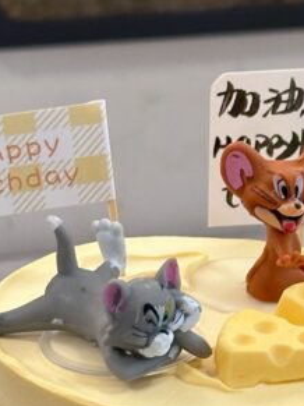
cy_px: 335
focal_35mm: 169
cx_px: 222
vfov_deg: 11.6
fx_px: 1980
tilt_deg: -24.8
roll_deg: -3.9
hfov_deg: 8.8
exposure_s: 1/50
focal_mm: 6.86
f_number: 1.78
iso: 200
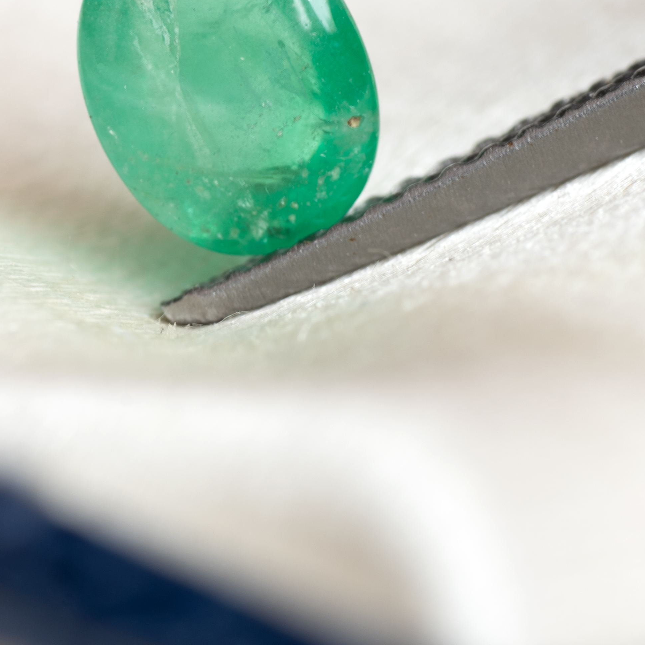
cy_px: 107
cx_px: 186
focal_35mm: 238
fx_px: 5017
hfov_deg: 7.4
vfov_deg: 7.3
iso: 100
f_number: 7.1
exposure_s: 1/8
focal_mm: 90
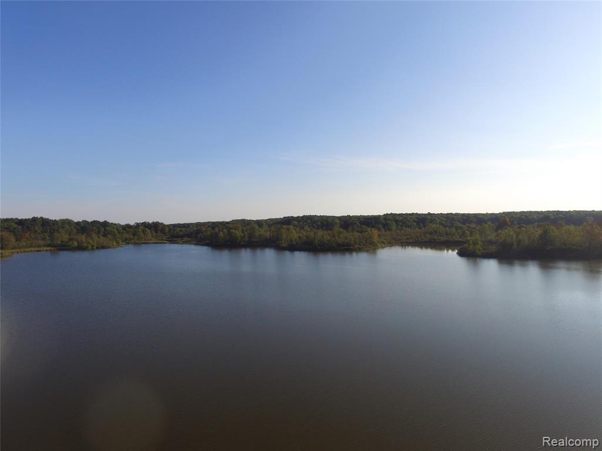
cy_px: 226
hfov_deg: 81.7
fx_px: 348
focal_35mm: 20
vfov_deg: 66.0
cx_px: 301
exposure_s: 1/1410
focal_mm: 3.61
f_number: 2.8
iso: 100
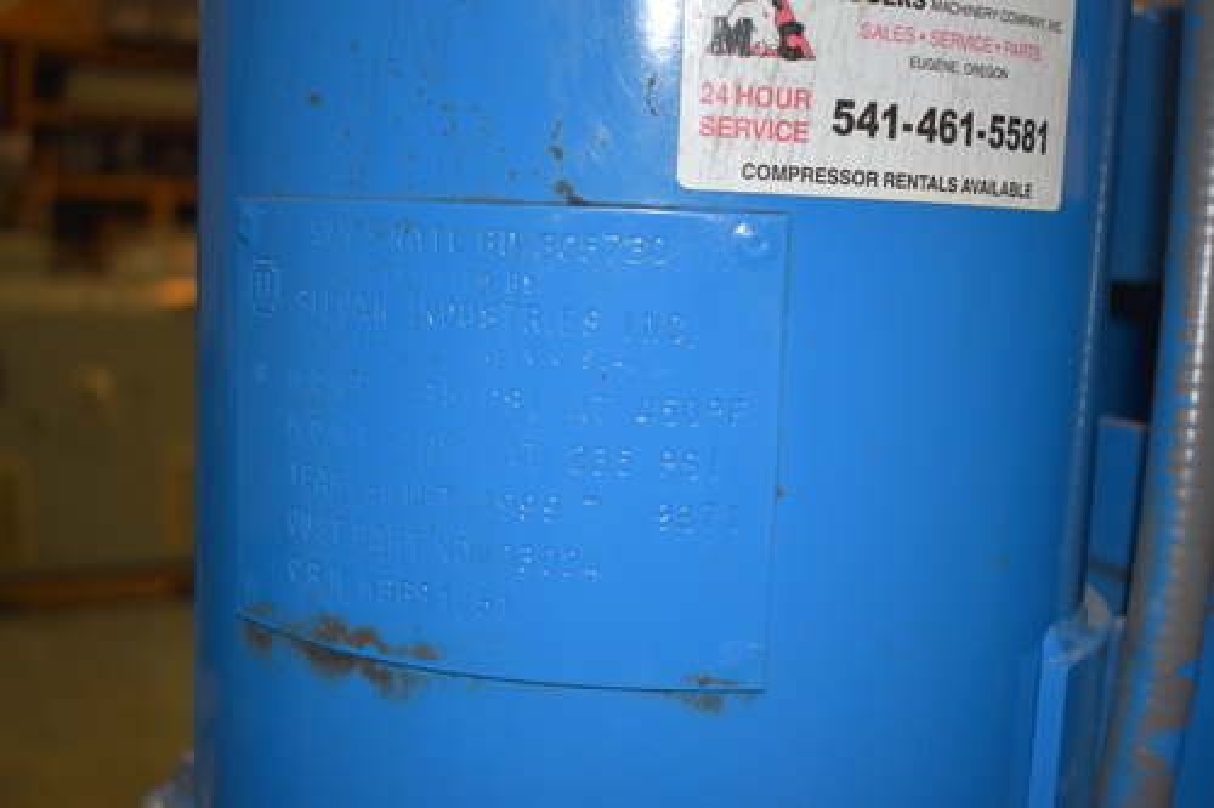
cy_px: 404
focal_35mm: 45
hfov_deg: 43.6
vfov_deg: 29.8
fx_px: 1517
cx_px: 607
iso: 280
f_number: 4.2
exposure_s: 1/125
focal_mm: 30
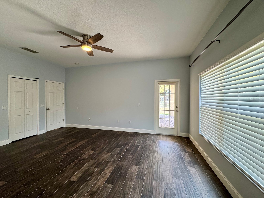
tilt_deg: -1.7
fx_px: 107
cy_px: 99
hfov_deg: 102.1
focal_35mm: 14
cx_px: 132
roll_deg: -0.4
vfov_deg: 85.7
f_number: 2.2
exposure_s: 1/120
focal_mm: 2.22
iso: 200
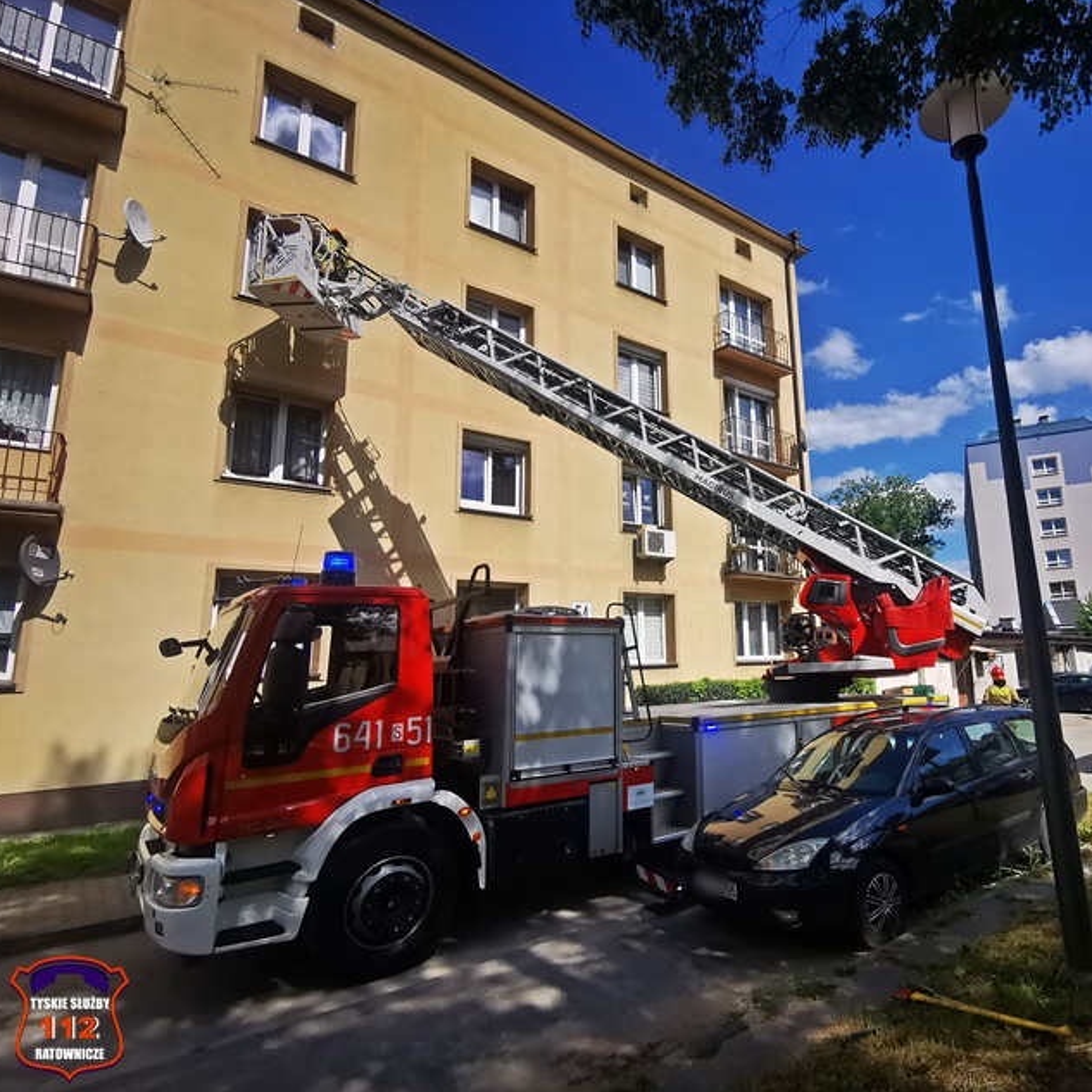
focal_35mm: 19
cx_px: 721
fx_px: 678
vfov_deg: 77.7
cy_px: 543
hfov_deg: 75.4
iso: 50
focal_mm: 2.35
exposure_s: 1/1946
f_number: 2.2
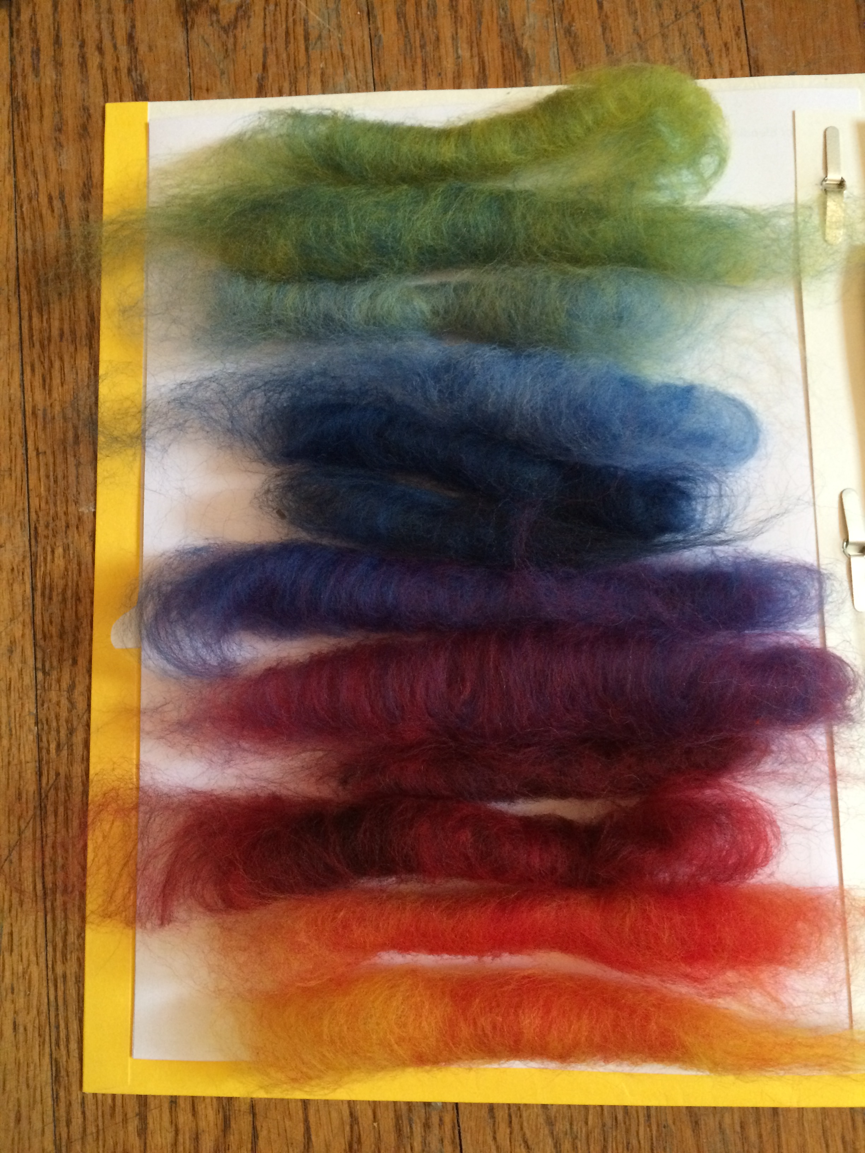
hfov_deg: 48.2
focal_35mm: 29
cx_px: 432
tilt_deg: -83.3
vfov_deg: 61.7
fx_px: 966
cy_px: 576
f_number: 2.2
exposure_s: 1/30
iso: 250
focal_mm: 4.15
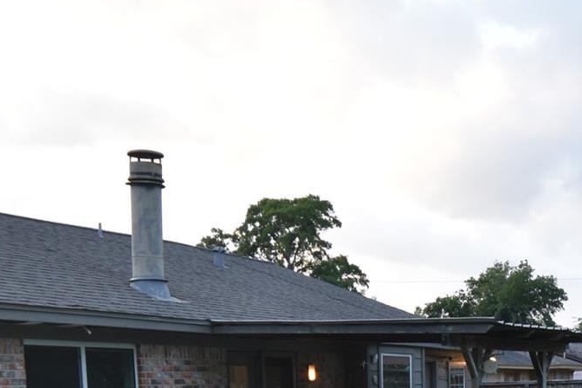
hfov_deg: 31.1
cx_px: 404
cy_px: 556
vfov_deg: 19.0
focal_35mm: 64
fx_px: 1035
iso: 320
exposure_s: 1/125
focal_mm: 14
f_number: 5.6
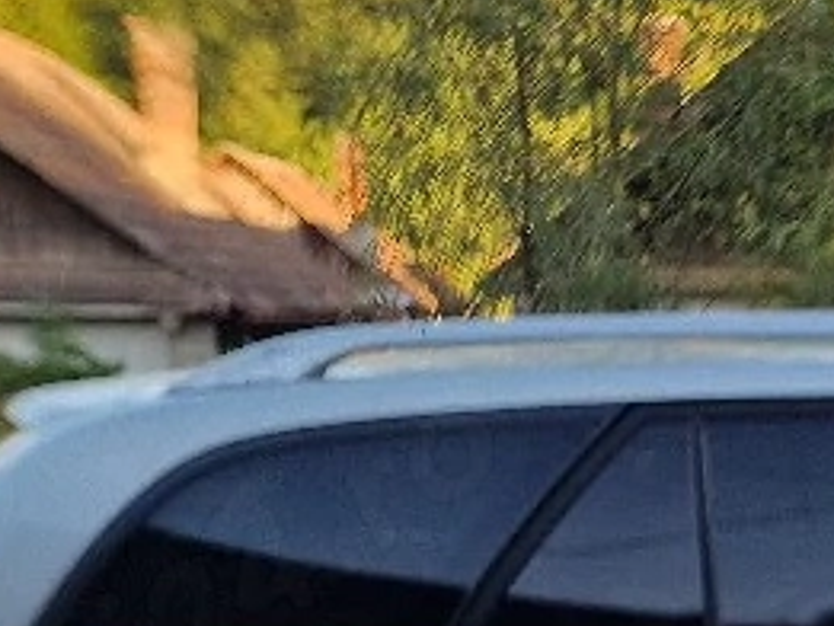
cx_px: 1192
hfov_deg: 19.8
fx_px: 2121
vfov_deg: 16.3
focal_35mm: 88
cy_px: 683
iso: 50
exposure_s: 1/182
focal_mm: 6.4
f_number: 1.8
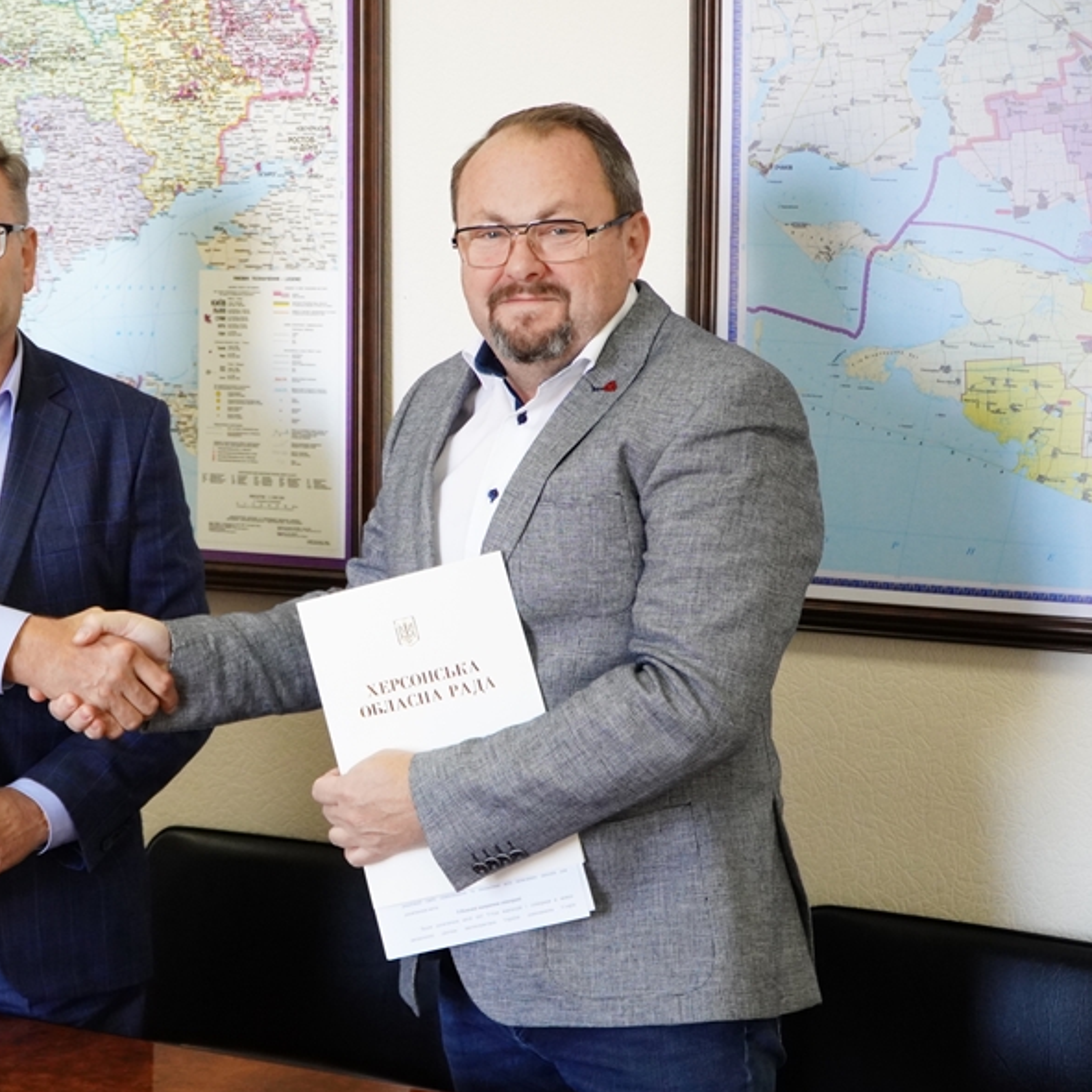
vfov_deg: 22.9
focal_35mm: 76
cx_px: 286
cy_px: 547
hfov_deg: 22.7
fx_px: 2700
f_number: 4
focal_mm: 39
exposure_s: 1/160
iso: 2500
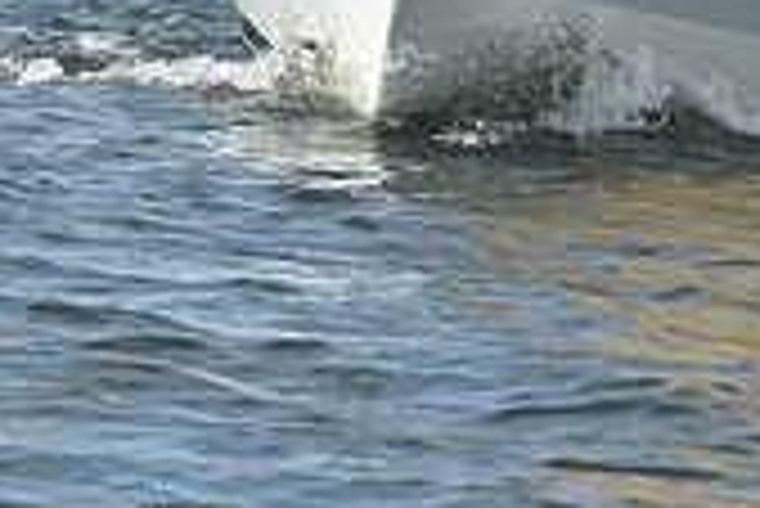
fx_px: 13036
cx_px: 504
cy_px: -339
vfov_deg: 2.2
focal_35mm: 617
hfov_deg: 3.3
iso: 320
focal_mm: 180
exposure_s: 1/1250
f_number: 9
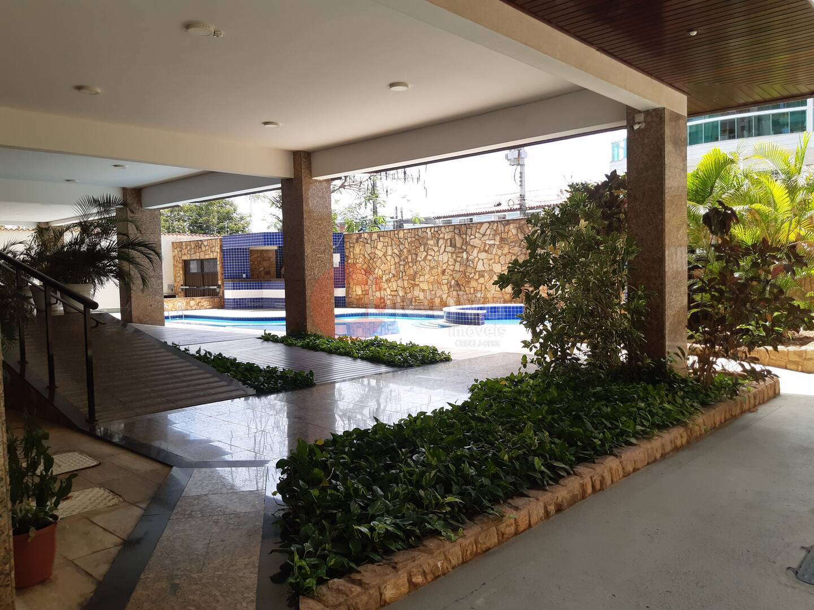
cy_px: 305
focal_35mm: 26
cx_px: 407
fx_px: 611
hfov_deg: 67.3
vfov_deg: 53.1
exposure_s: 1/533
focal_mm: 3.92
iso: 40
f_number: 1.7
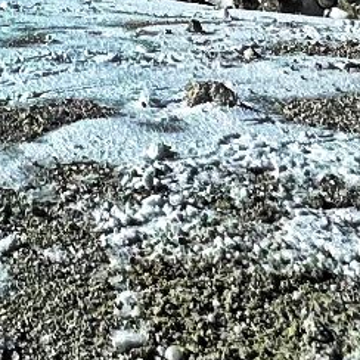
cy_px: -540
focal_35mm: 104
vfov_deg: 12.5
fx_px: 1224
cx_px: -289
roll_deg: +0.1
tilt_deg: -3.5
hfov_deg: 14.7
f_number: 2.2
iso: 40
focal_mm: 2.22
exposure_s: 1/3509
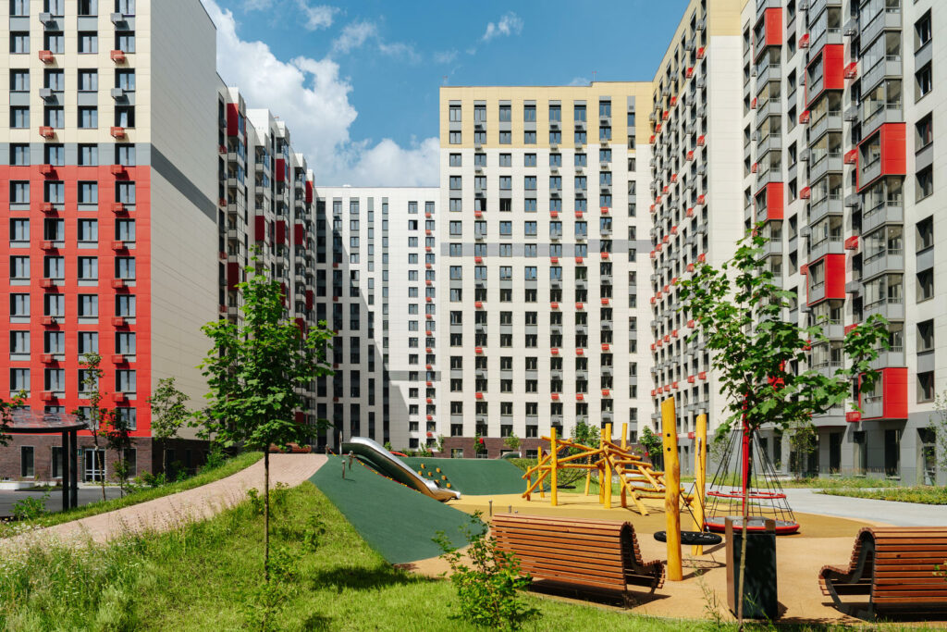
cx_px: 474
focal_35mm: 24
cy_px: 316
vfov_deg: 53.1
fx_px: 631
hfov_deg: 73.7
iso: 100
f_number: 5.6
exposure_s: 1/500
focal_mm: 24
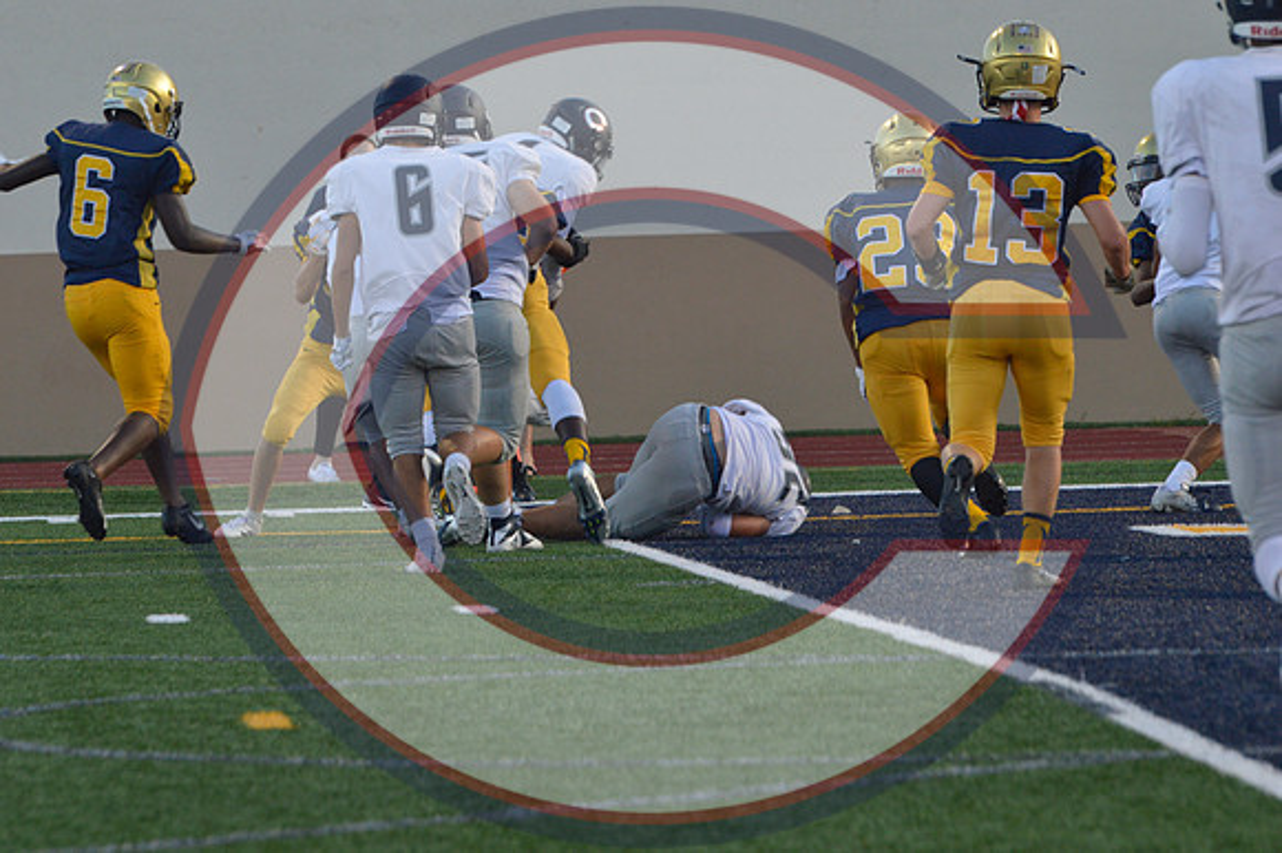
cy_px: 426
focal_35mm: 330
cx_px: 641
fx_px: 11745
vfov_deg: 4.2
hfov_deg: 6.2
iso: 800
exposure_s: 1/400
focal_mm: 220
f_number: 10
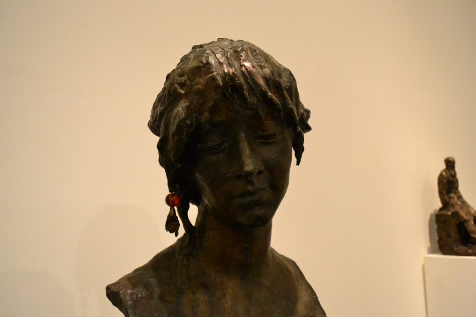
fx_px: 436
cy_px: 158
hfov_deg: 57.2
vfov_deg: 40.0
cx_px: 238
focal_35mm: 33
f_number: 4.5
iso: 3200
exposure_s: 1/100
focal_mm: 22
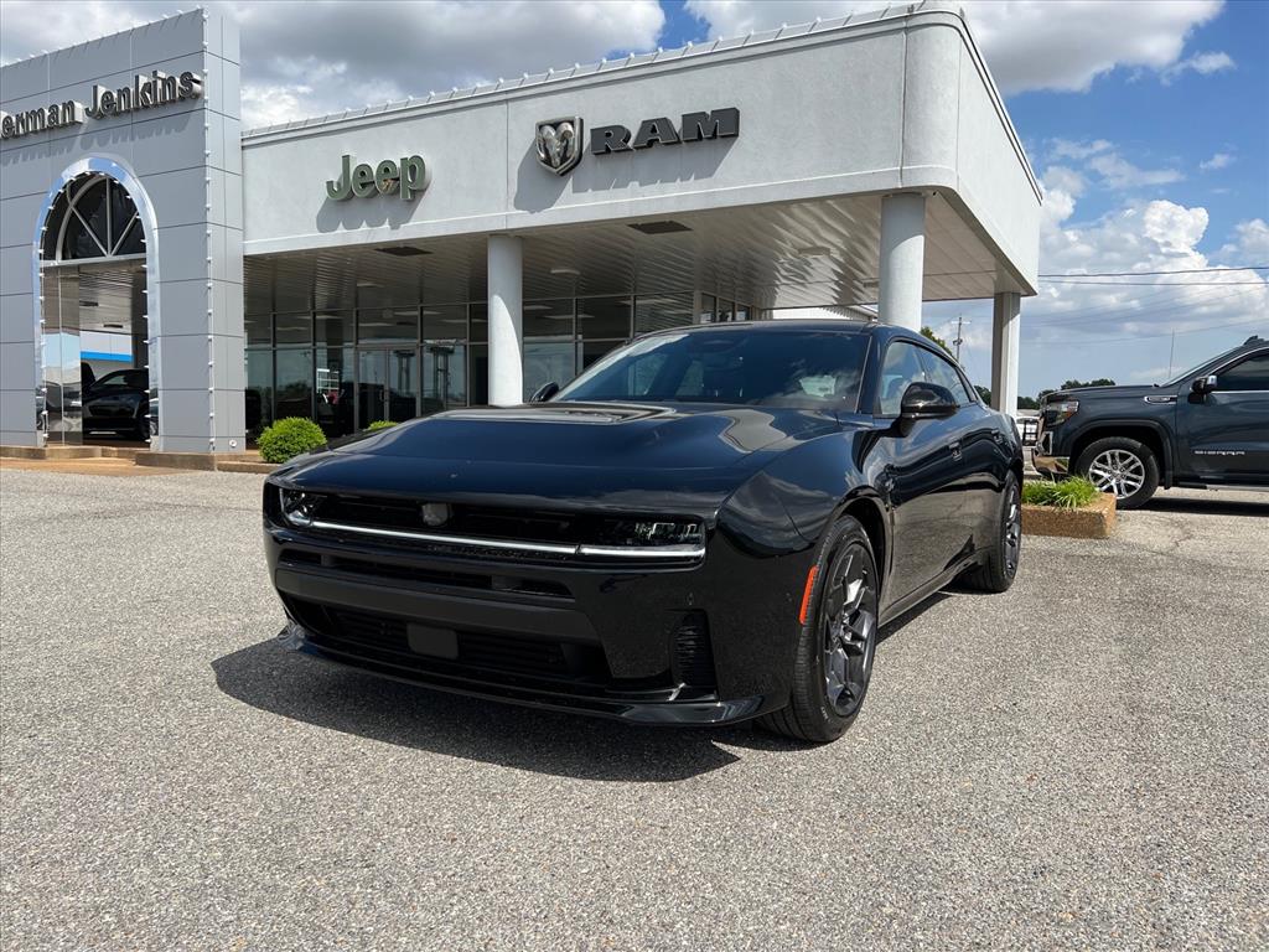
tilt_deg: -3.7
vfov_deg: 53.1
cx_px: 634
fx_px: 953
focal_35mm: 26
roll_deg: -1.0
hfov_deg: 67.3
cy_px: 476
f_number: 1.5
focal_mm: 5.7
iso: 50
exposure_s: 1/6211
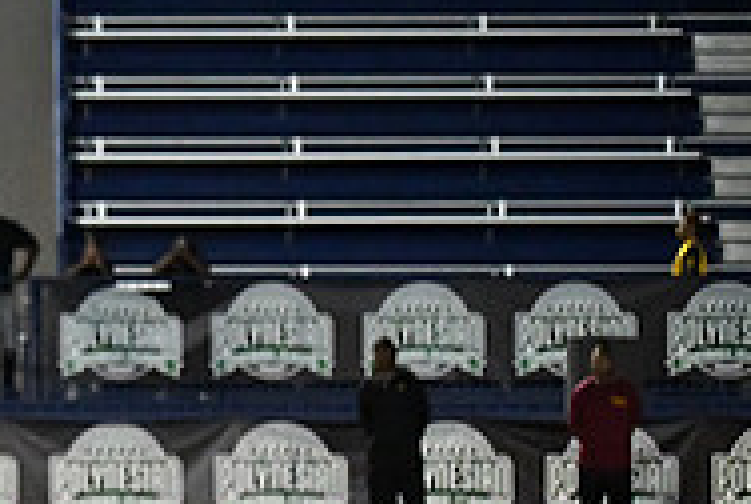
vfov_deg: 4.0
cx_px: -383
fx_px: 7208
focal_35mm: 345
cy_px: 462
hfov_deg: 5.9
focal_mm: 112
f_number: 2.8
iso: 12800
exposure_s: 1/3200
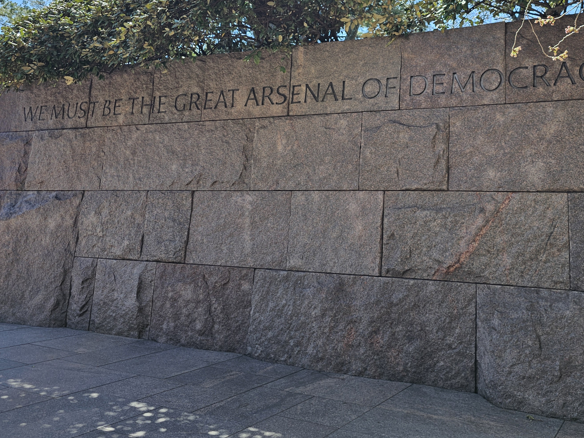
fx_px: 590
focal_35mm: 35
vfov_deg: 39.9
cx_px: 402
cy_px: 124
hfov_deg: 51.4
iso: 10
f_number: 1.7
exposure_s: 1/219
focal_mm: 6.3
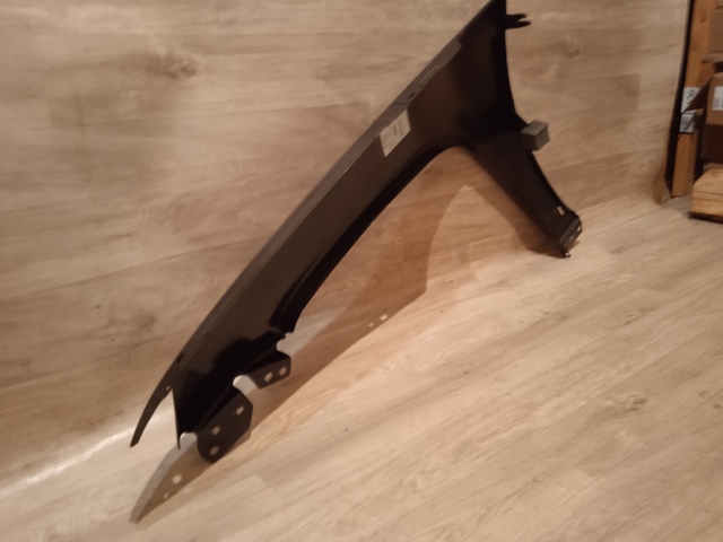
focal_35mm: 28
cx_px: 362
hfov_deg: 63.4
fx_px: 585
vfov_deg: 49.7
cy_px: 271
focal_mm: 3.43
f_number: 2.2
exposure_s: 1/14.3
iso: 962
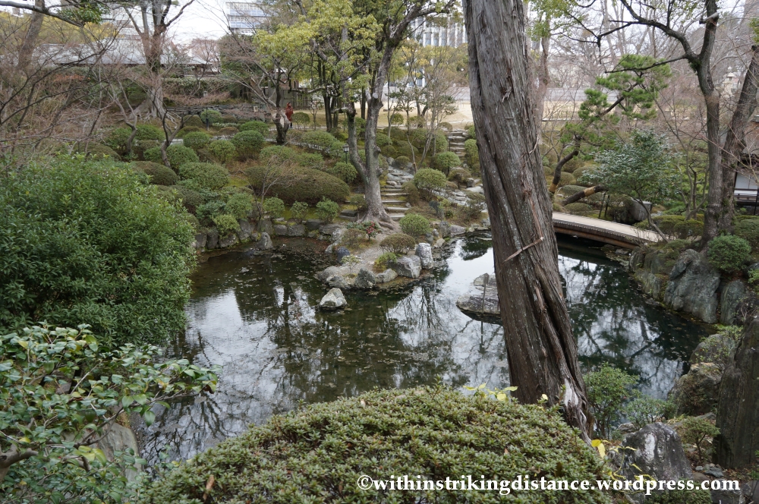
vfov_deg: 47.8
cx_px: 380
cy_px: 252
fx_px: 569
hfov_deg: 67.4
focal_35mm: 27
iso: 200
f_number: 4.5
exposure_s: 1/200
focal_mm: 18
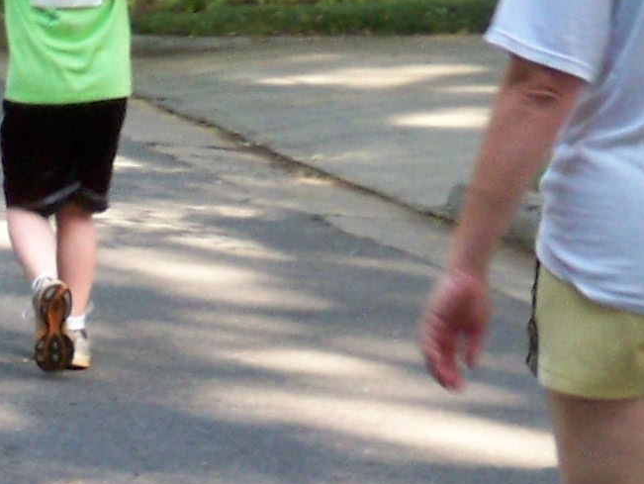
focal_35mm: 196
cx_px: -540
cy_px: 457
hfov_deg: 9.6
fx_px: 3648
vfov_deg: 7.6
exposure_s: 1/60
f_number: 3.1
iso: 160
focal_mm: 6.3
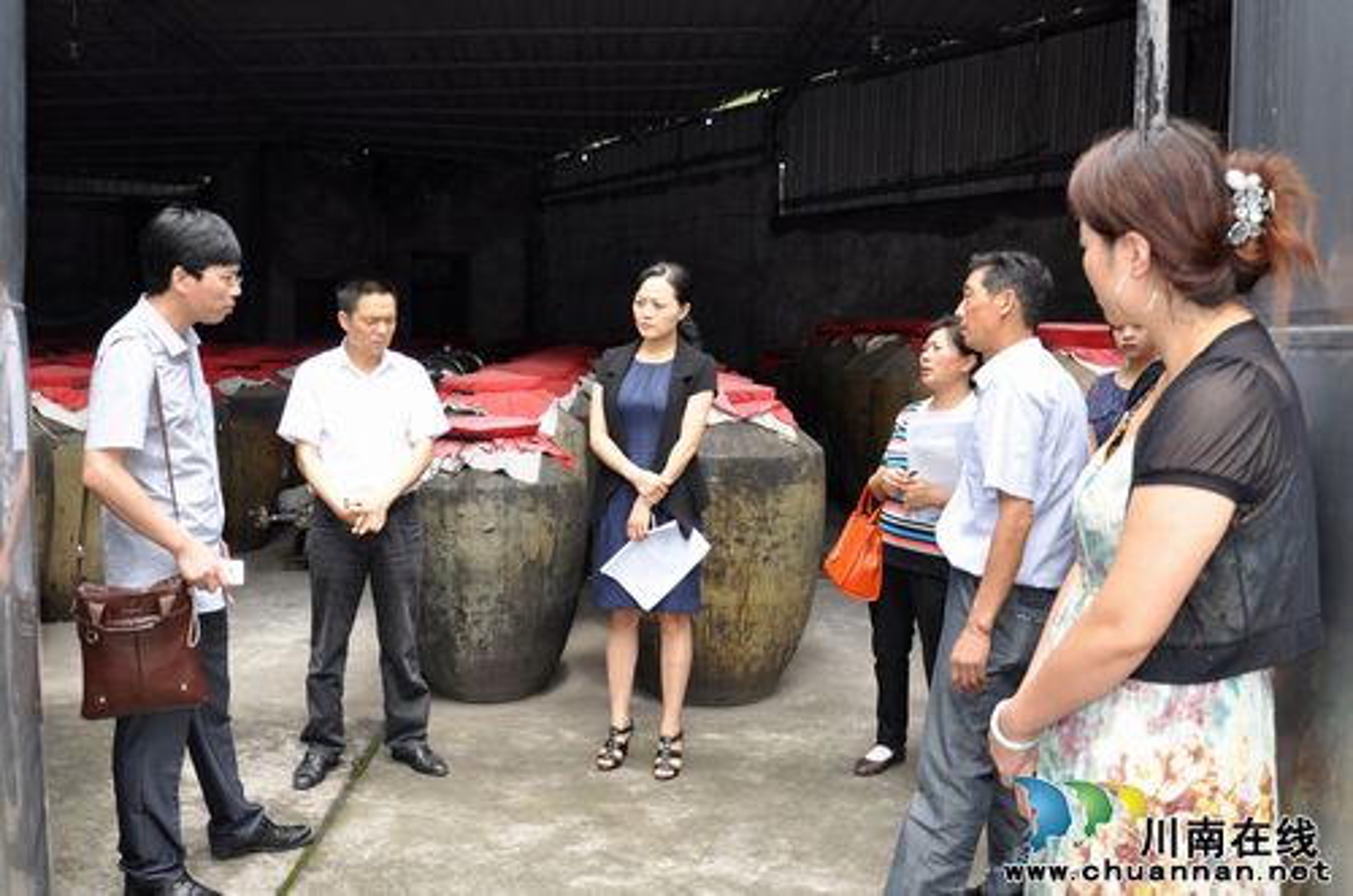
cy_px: 448
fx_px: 1012
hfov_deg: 67.5
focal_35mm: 27
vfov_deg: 47.7
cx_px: 676
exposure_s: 1/200
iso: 200
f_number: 5
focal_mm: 18
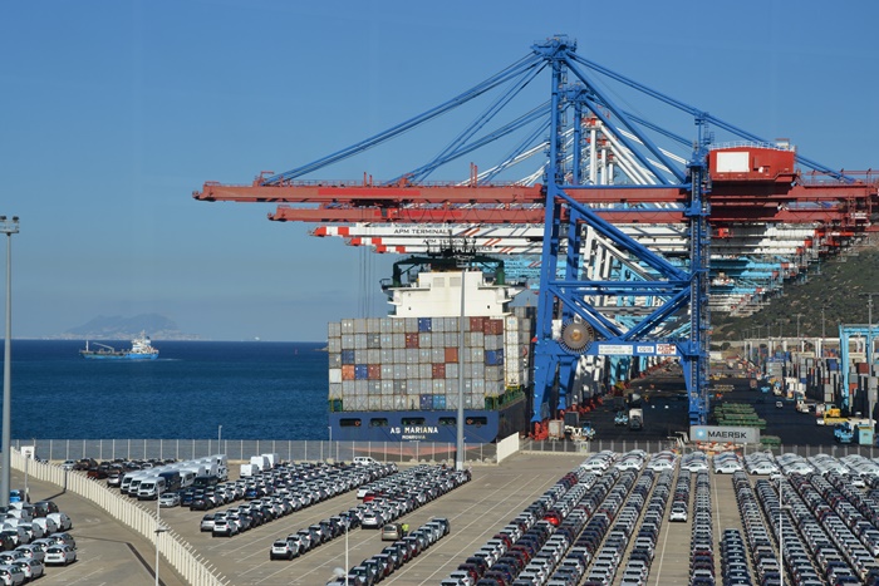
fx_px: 1832
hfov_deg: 27.0
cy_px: 293
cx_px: 440
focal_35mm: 75
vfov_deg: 18.2
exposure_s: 1/400
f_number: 10
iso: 100
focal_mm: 50
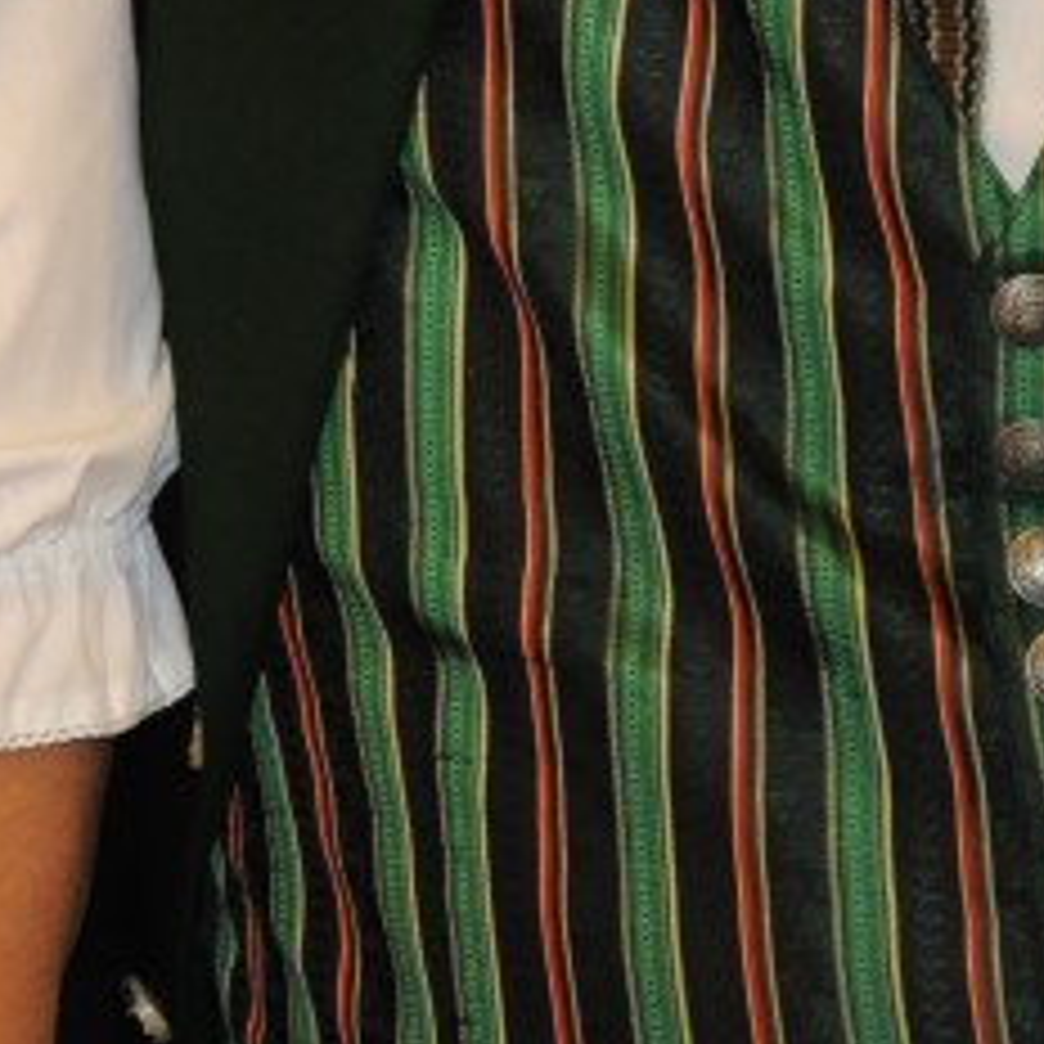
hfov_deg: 8.8
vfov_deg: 8.7
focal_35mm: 197
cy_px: -441
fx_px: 6718
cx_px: -117
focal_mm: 35
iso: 1000
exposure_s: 1/50
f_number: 4.5
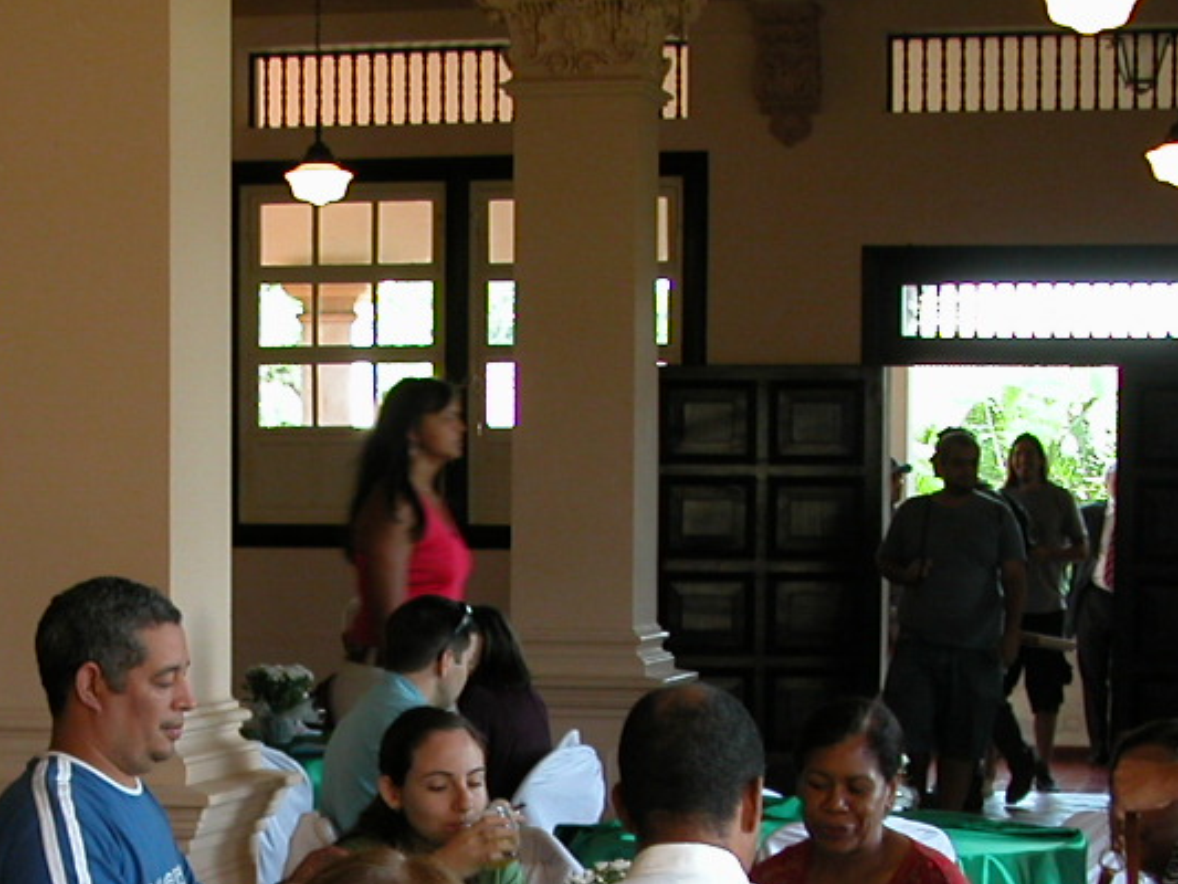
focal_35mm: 105
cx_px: 261
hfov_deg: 18.6
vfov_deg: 13.9
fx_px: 3574
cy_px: 897
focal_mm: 8.9
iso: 100
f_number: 2.8
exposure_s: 1/51.2
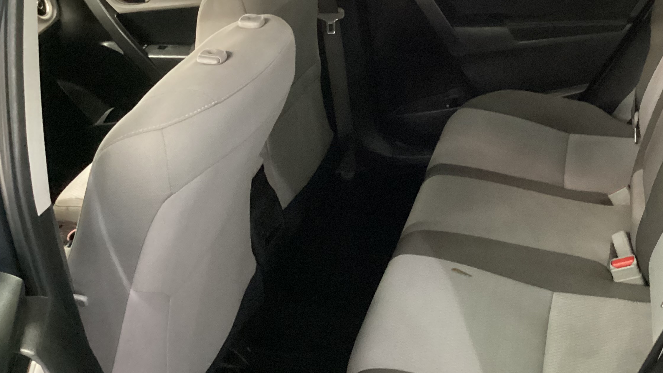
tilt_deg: -29.9
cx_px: 472
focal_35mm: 49
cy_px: 200
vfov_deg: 24.4
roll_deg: +7.6
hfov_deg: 41.2
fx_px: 861
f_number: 2.4
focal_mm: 3.3
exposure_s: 1/17
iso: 640
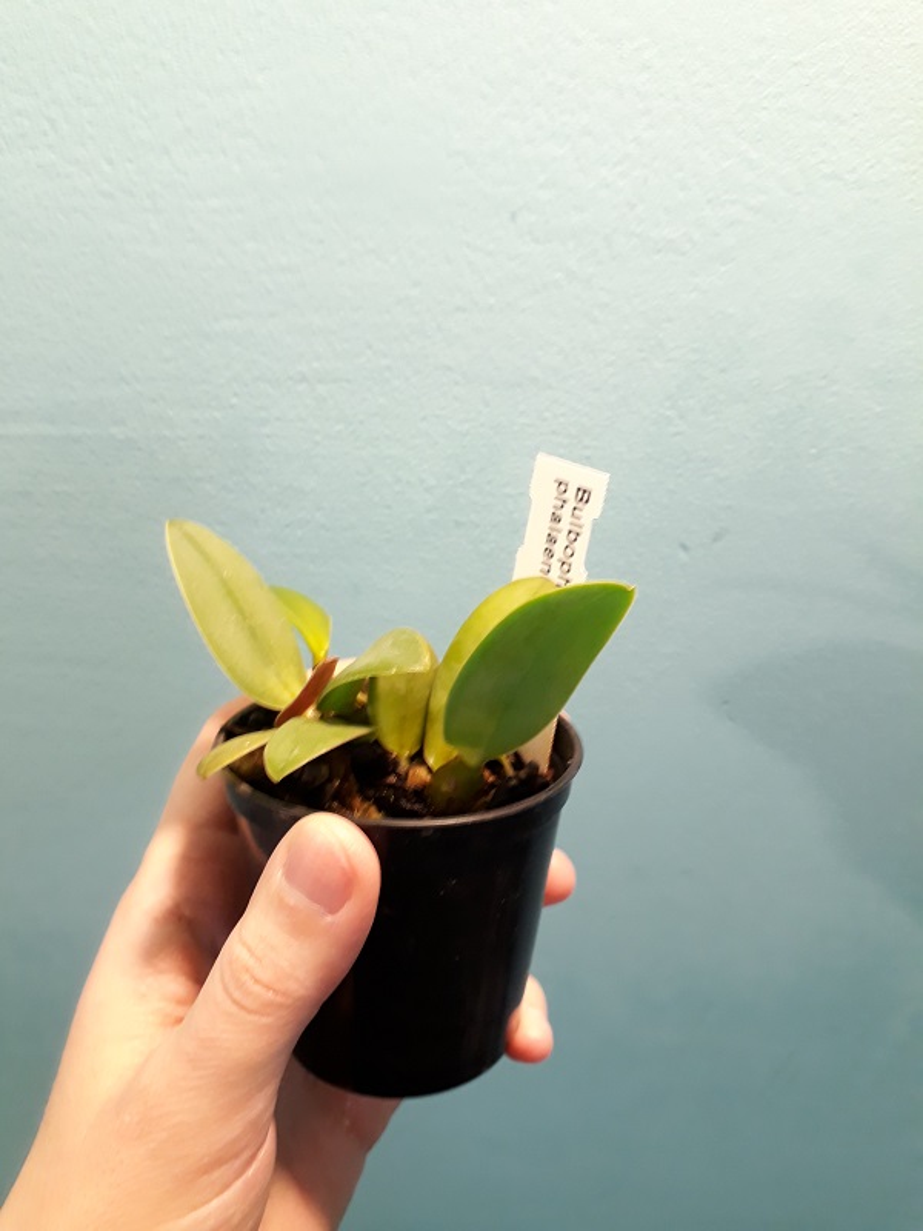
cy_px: 616
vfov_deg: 65.3
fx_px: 960
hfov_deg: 51.4
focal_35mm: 27
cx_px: 462
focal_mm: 3.6
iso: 200
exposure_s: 1/17
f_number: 1.9
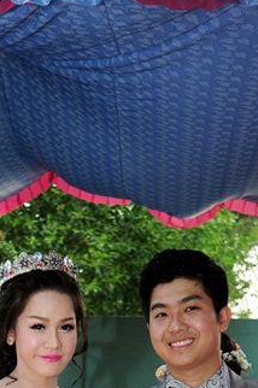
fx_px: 1088
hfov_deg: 13.5
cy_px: 541
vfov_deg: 18.4
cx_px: 90
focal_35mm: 101
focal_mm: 36
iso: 400
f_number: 4
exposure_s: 1/50
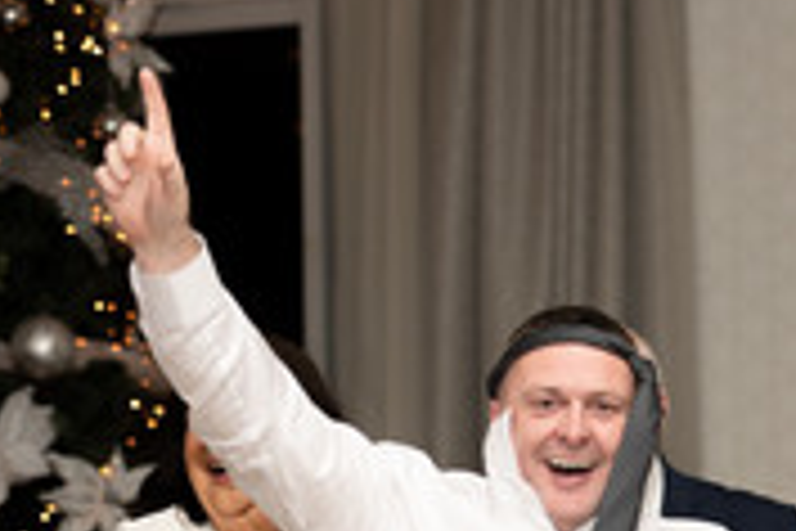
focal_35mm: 185
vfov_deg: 7.4
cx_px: 675
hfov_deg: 11.1
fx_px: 4090
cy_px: 529
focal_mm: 82
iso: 400
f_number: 2.8
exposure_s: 1/200
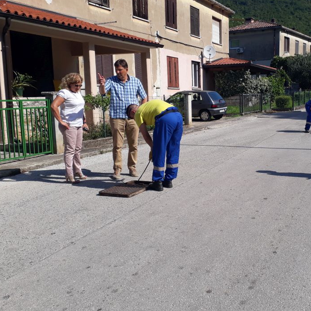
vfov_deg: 47.2
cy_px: 158
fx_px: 356
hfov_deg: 46.2
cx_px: 216
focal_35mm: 35
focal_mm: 3.6
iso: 40
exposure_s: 1/2037
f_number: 1.9
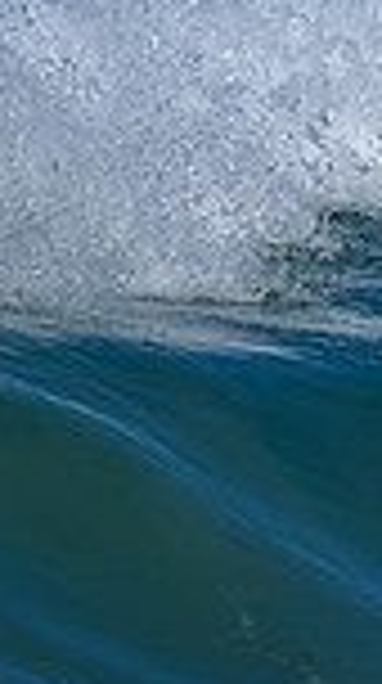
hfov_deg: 0.3
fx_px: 70145
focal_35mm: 3878
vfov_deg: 0.6
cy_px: 331
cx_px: 974
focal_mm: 800
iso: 180
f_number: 6.3
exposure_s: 1/2000
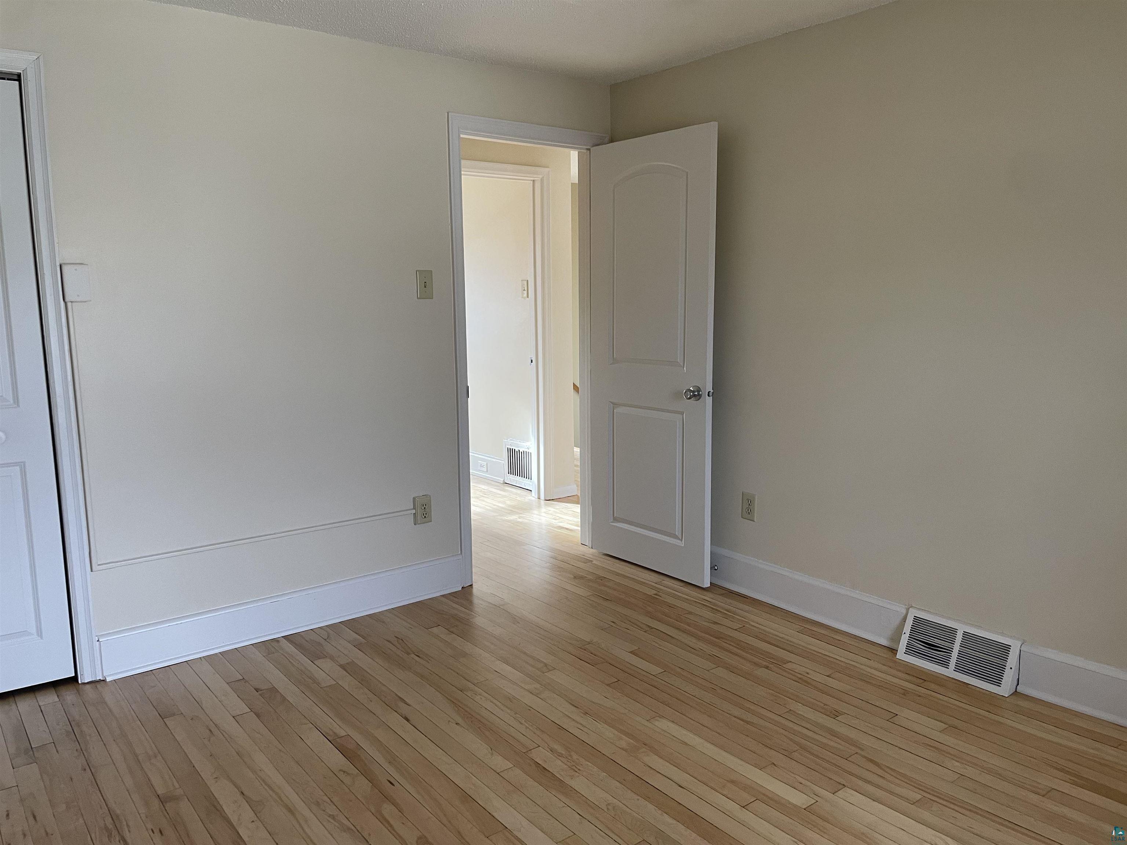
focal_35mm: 26
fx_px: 846
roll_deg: +1.2
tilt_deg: -8.5
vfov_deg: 53.1
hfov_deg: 67.3
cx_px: 564
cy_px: 422
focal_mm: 4.2
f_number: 1.6
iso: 125
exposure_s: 1/68
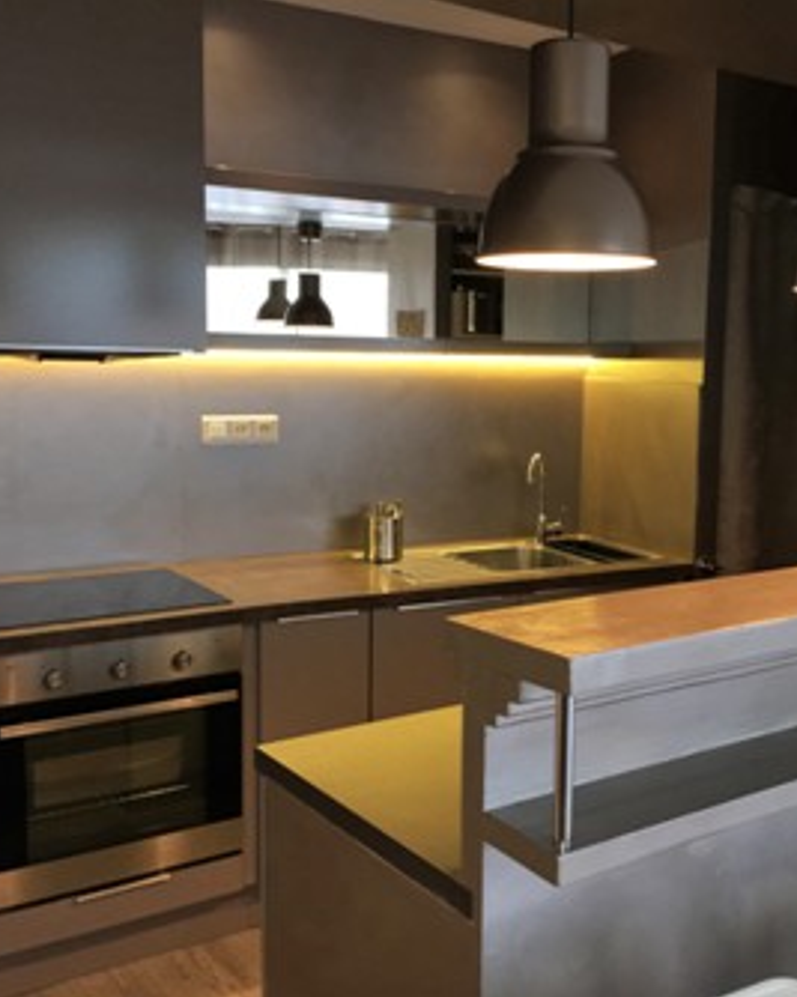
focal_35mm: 38
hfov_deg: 38.7
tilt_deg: -6.3
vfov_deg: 48.0
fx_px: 1121
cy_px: 498
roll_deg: -1.4
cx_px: 525
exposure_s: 1/33
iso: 80
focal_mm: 4.15
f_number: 2.2
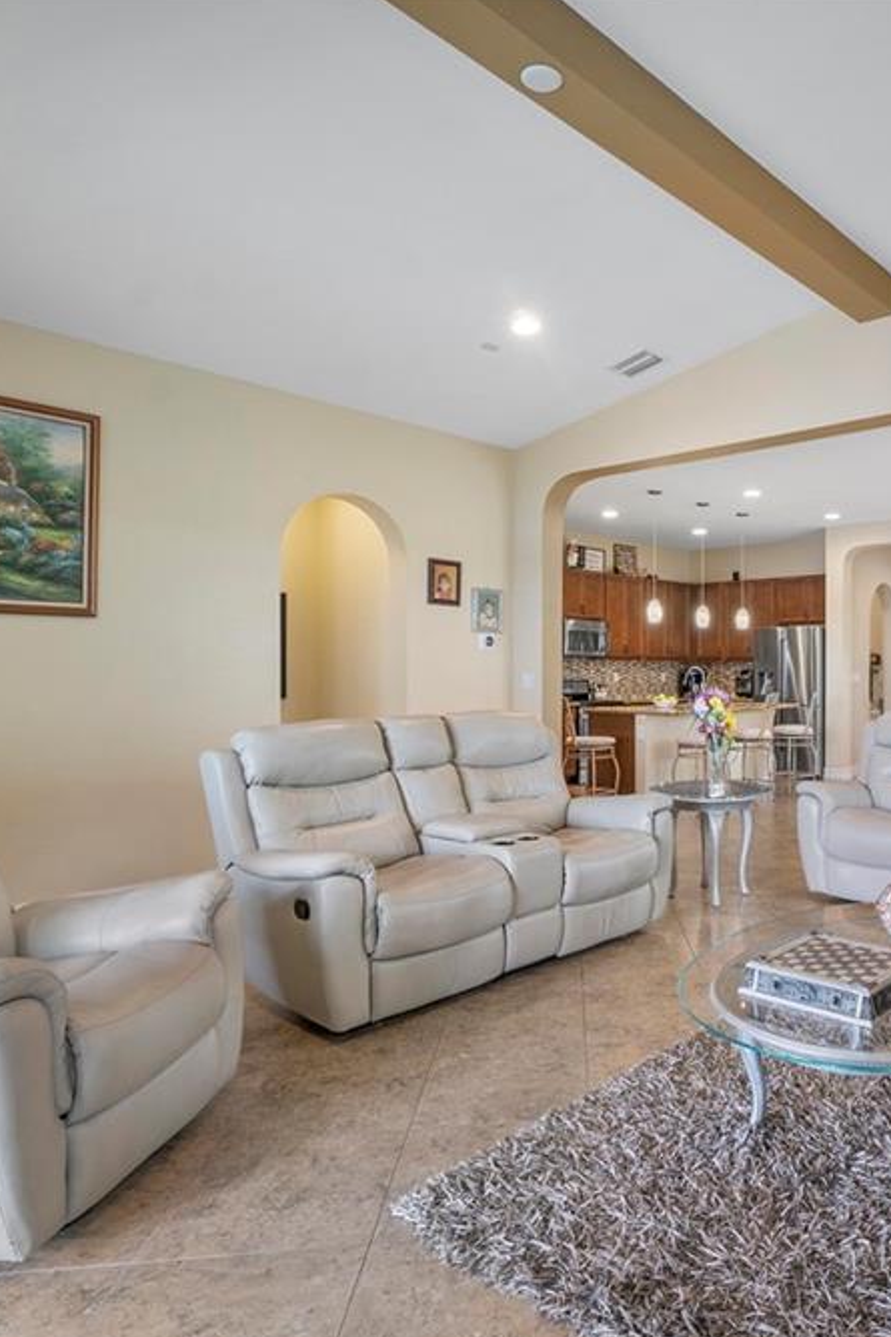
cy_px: 673
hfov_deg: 52.1
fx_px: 854
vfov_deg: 76.1
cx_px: 695
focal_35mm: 23
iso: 200
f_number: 11
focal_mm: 10
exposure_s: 1/2
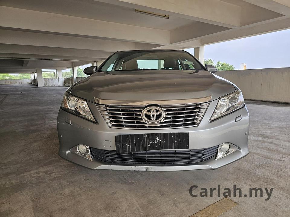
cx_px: 145
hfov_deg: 73.9
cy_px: 108
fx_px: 193
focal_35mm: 23
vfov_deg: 58.9
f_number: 1.7
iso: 32
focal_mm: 6.3
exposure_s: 1/359
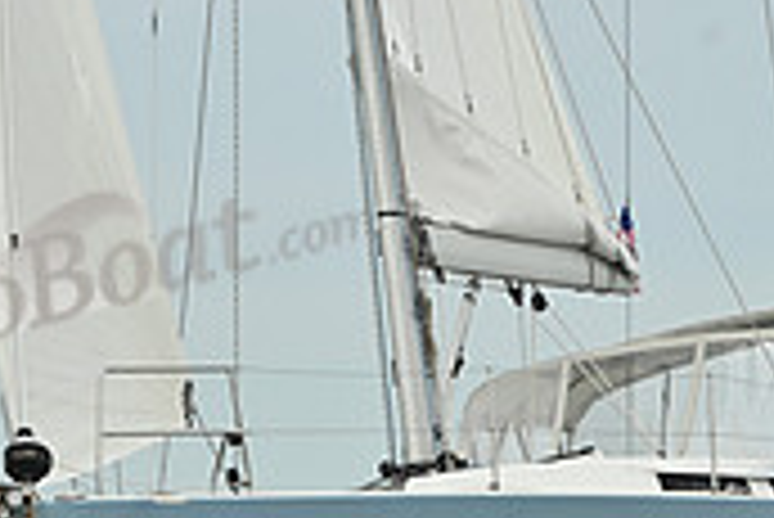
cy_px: 457
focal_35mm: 523
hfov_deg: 3.9
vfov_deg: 2.6
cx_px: 612
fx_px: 11254
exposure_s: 1/1000
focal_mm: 155
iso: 320
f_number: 11
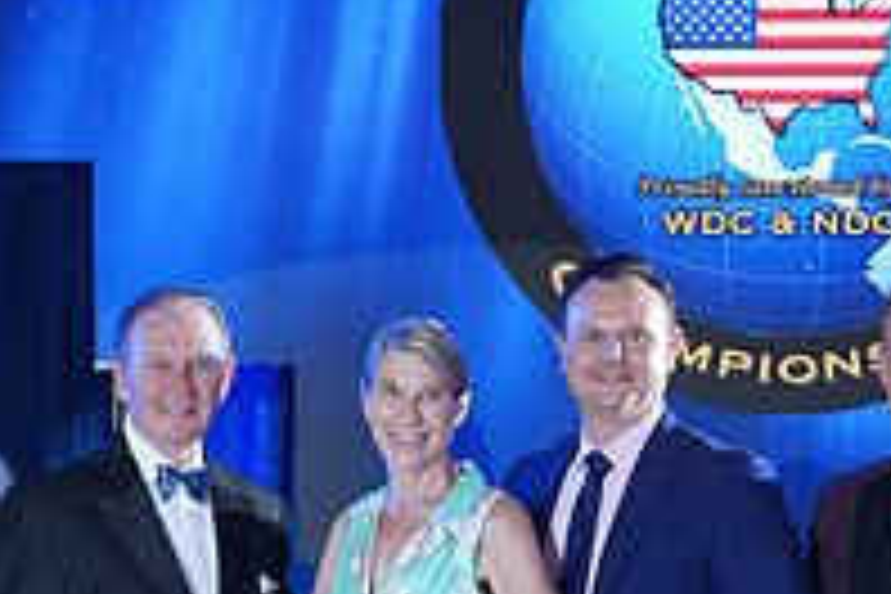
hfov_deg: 22.3
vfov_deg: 14.5
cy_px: 745
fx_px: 2252
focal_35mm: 91
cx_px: 360
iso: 1600
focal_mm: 31
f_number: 5.6
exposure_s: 1/200
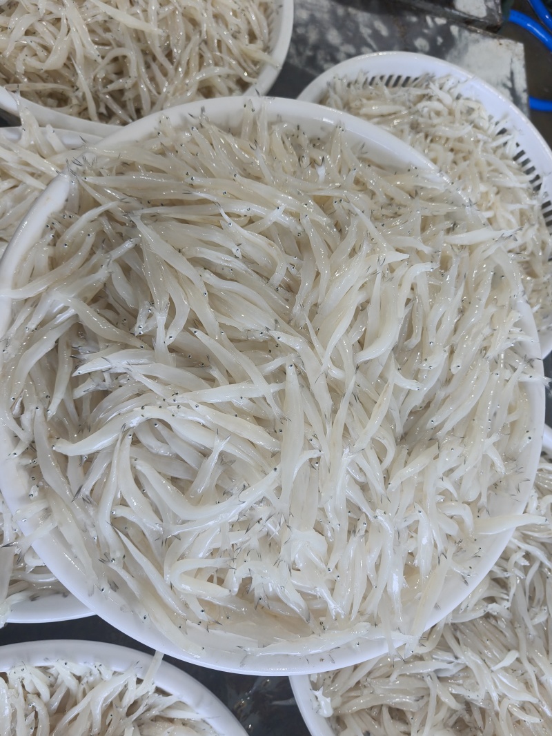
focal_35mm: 23
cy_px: 368
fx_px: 489
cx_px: 276
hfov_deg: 58.9
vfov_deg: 73.9
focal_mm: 6.06
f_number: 1.6
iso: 500
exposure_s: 1/100
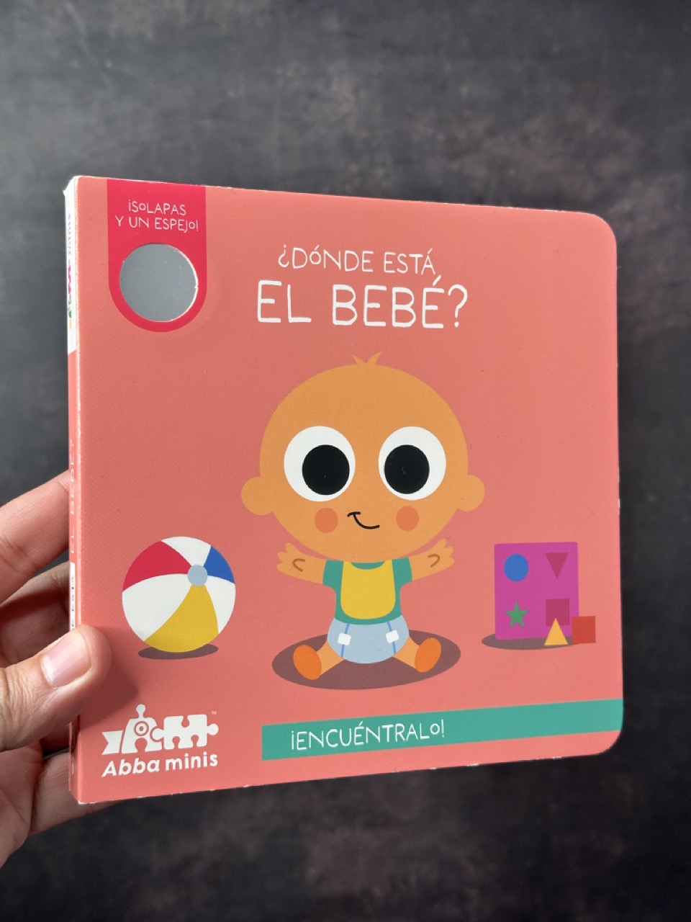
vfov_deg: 39.7
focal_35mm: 48
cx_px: 346
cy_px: 461
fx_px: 1278
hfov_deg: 30.3
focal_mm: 6.86
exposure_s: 1/77
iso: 80
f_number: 1.78
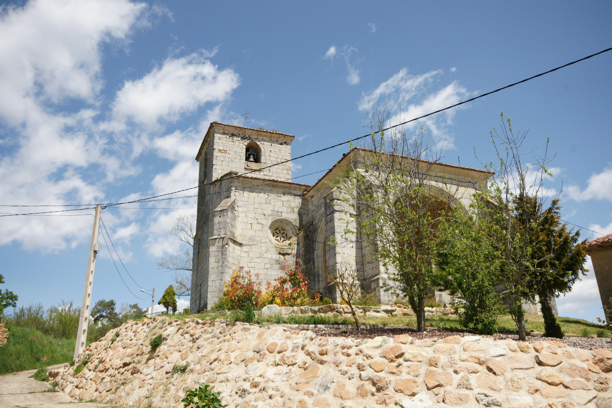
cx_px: 306
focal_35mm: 30
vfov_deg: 43.6
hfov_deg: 61.9
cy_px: 204
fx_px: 510
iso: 200
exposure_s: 1/250
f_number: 11
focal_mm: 20
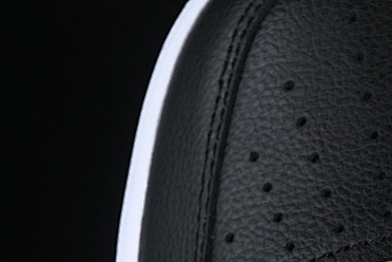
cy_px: 272
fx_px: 2374
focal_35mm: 218
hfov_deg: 9.4
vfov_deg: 6.3
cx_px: 367
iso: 160
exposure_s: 1/50
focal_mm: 50
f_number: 6.3
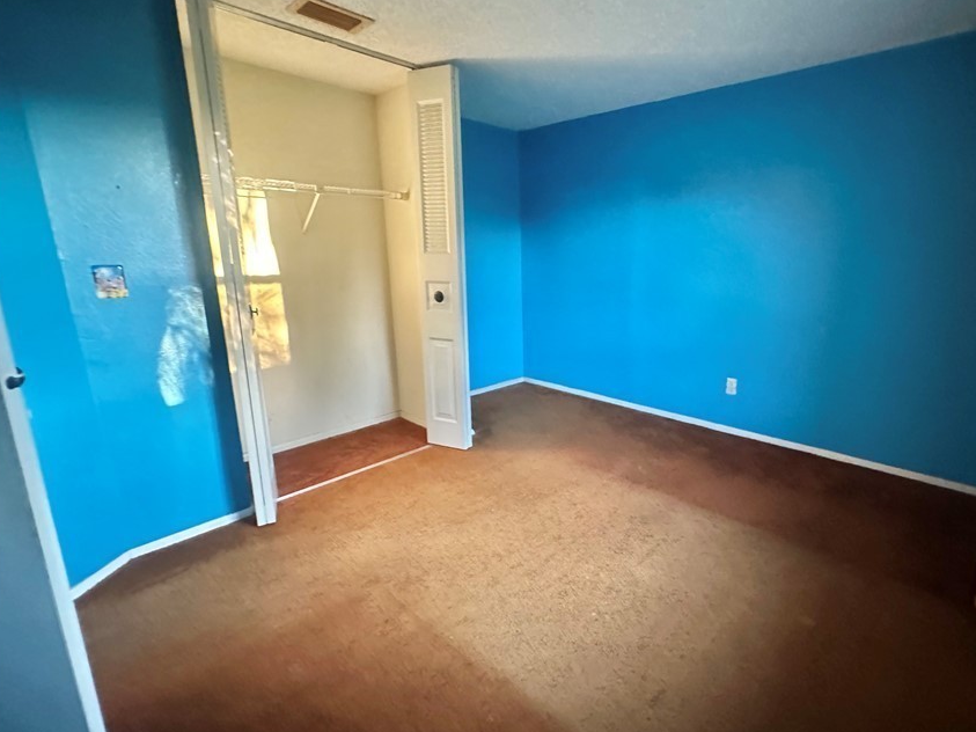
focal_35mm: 17
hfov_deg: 90.1
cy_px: 349
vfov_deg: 74.7
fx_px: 479
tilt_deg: -10.1
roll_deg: -0.7
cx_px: 578
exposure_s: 1/40
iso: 1000
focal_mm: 2.22
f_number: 2.2
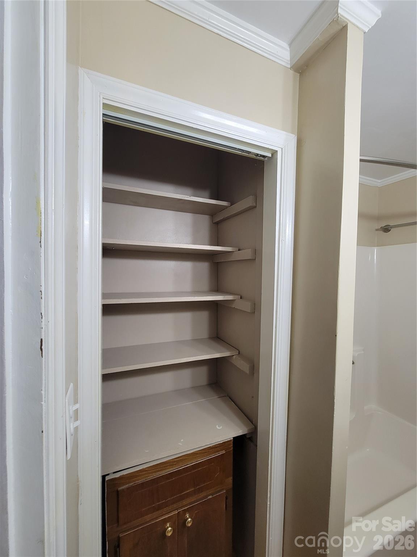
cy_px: 278
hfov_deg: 89.9
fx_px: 209
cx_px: 208
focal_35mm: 13
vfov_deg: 106.2
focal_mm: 2.2
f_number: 2.2
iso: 125
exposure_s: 1/60
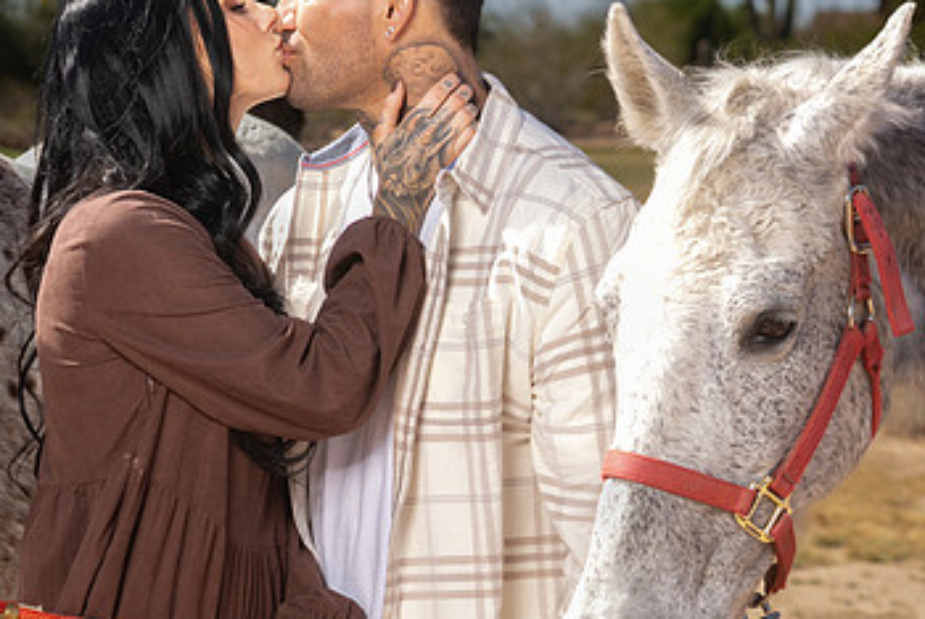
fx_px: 2983
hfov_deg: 17.6
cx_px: 404
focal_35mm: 116
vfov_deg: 11.8
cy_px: 229
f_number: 5.6
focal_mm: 70
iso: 50
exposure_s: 1/250
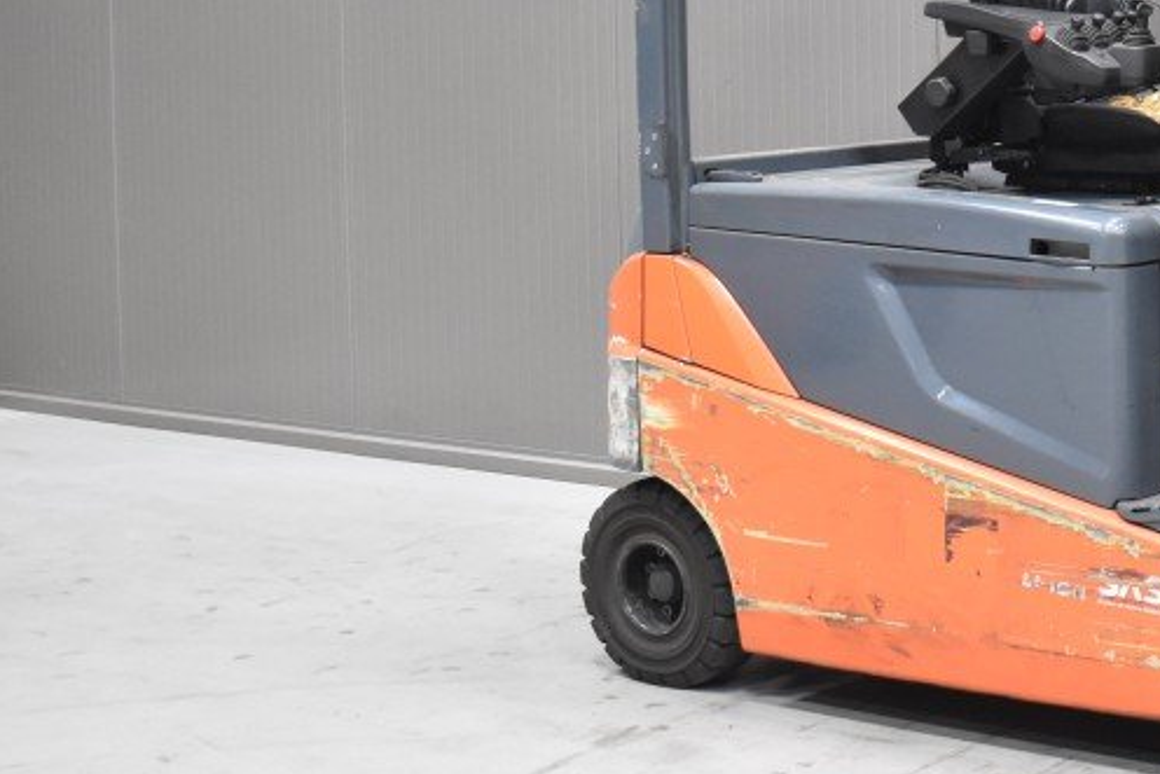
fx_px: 2456
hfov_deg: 24.3
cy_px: 89
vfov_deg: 17.7
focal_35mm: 76
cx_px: 1359
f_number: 5
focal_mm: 21
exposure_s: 1/20
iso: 1600
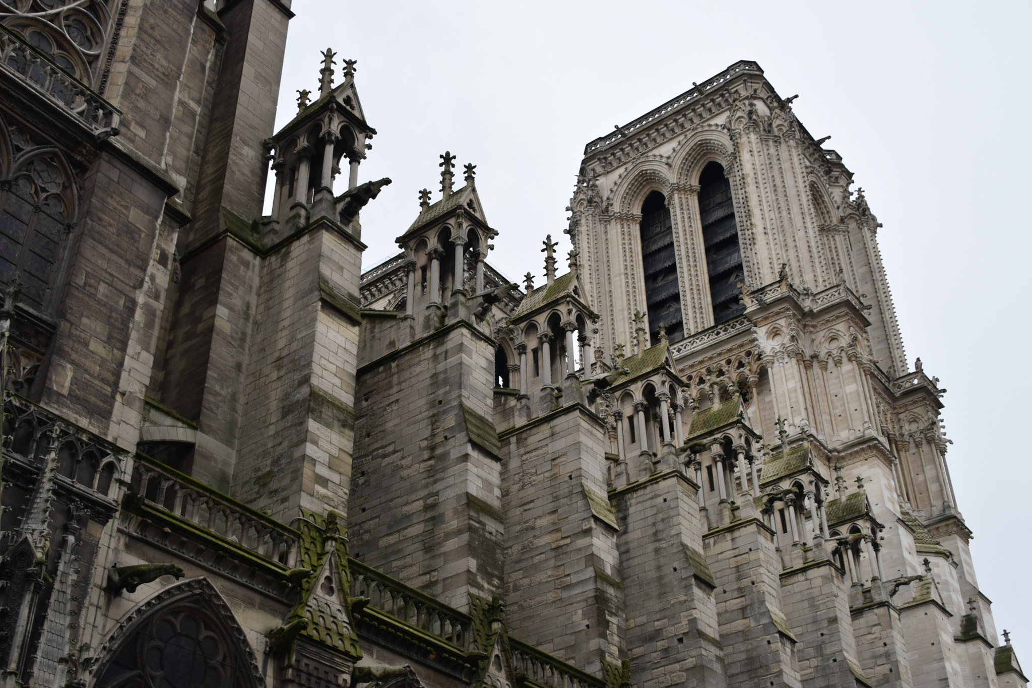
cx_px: 516
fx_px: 1204
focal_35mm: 42
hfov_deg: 46.4
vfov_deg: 31.9
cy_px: 344
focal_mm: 28
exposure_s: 1/125
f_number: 6.3
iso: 400
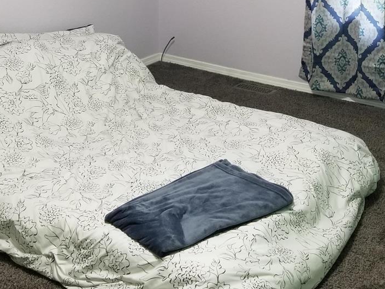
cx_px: 206
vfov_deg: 23.3
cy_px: -30
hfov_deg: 32.7
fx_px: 656
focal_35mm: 59
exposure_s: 1/30
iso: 250
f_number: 1.7
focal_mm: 4.25
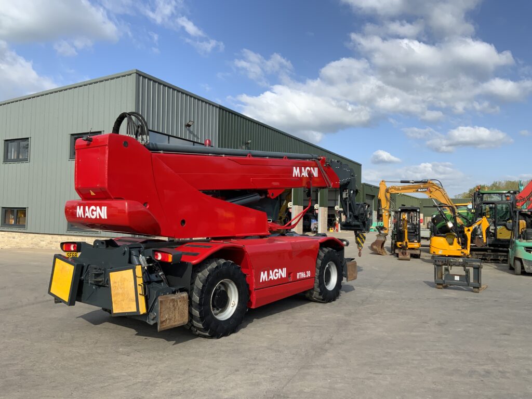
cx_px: 266
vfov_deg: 48.2
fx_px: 446
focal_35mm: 29
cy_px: 200
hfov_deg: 61.7
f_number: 1.8
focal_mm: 3
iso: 16
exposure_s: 1/1121
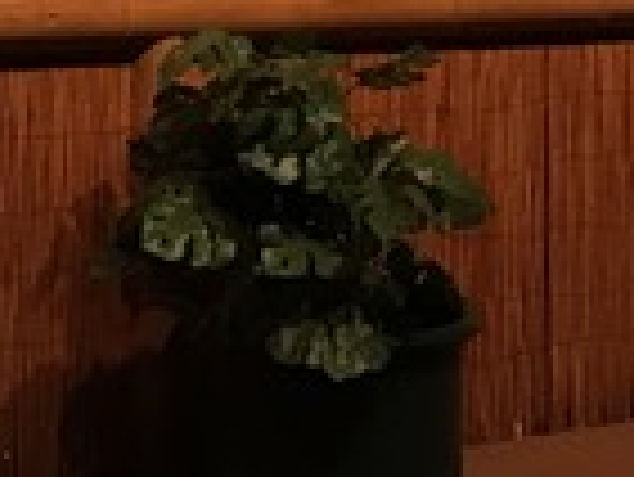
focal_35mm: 127
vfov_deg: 10.8
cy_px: -436
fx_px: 2328
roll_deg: -0.2
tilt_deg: +4.1
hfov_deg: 13.9
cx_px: -490
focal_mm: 3.99
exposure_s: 1/15
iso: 64
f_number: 1.8
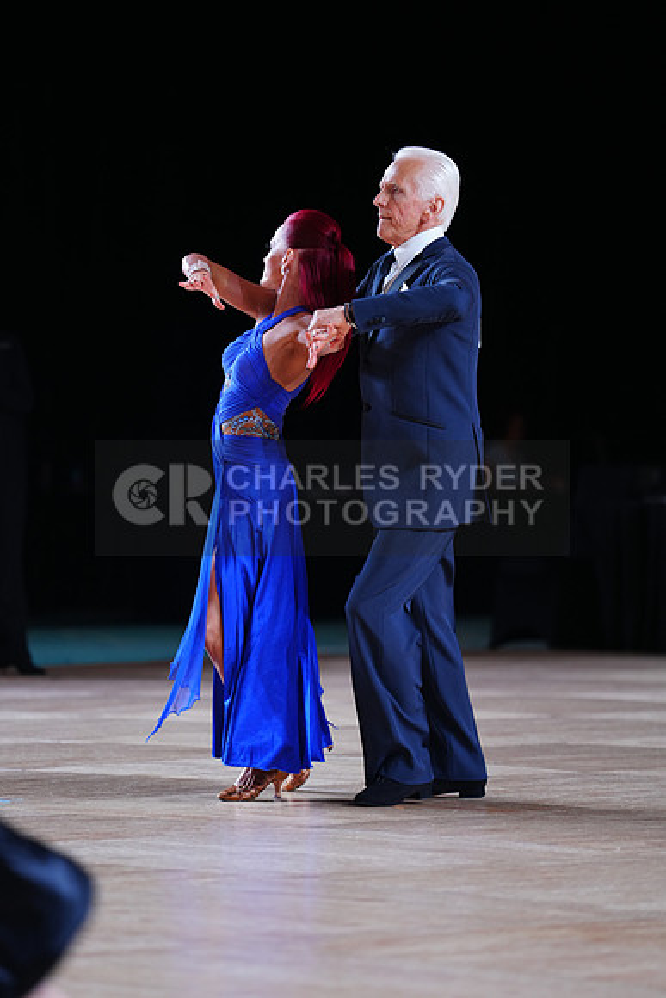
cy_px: 499
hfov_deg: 6.9
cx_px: 333
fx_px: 5546
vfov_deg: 10.3
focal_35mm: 200
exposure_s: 1/500
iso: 800
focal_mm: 200
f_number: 2.8
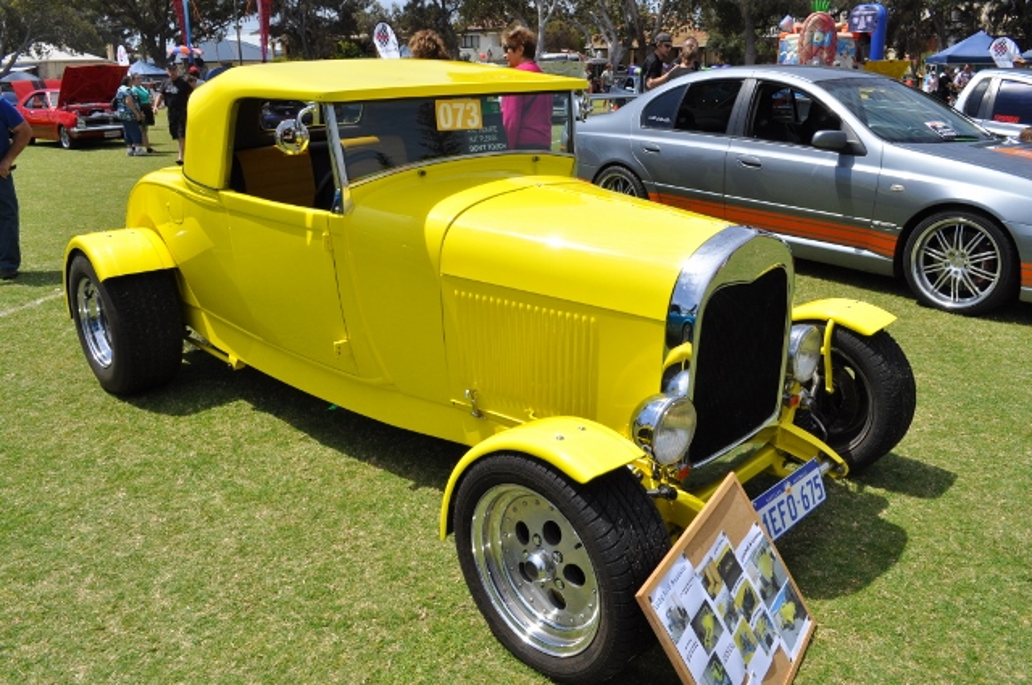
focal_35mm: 27
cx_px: 516
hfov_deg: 67.4
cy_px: 342
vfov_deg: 47.8
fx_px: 773
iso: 500
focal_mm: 18
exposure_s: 1/800
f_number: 14
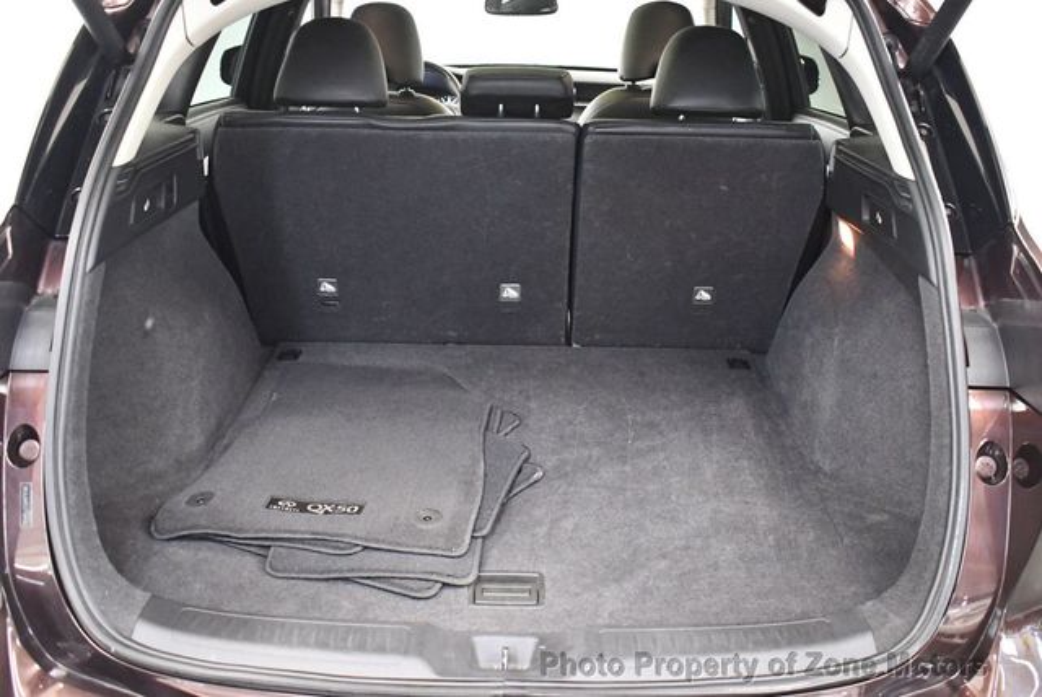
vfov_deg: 36.9
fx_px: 1043
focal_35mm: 36
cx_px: 521
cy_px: 348
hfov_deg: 53.1
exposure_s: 1/60
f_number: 3.5
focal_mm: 18
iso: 4500
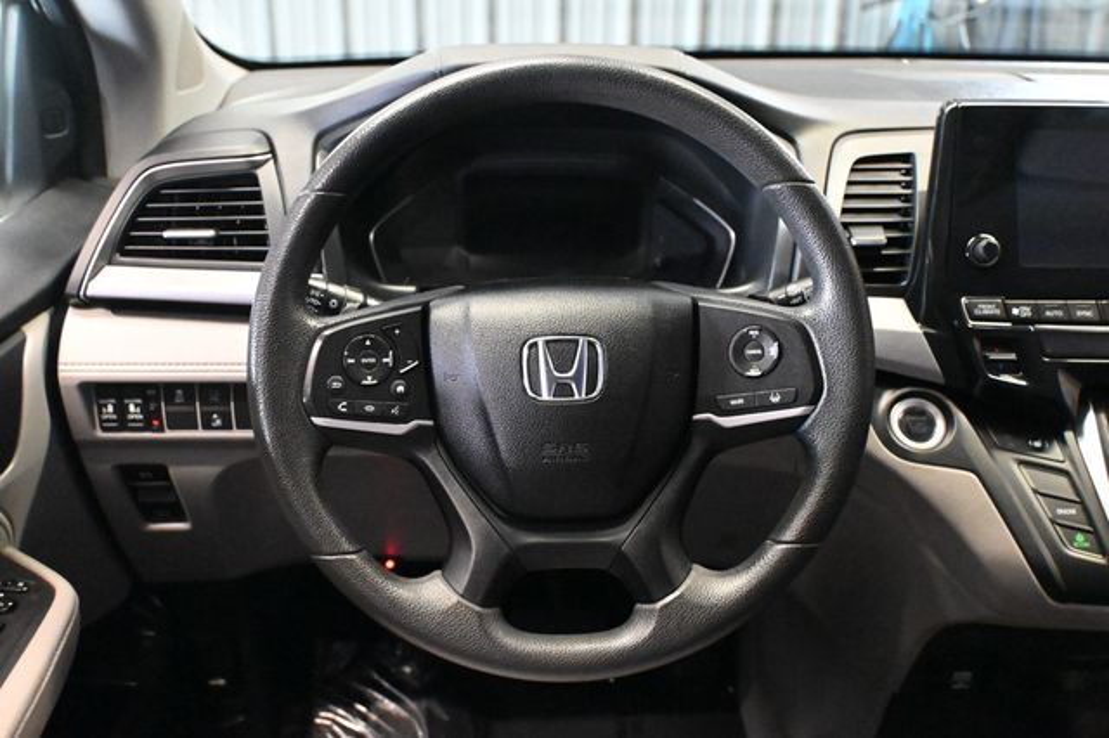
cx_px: 554
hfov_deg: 51.3
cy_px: 369
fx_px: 1155
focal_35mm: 38
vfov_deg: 35.5
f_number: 4.2
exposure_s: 1/60
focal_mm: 25
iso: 12800
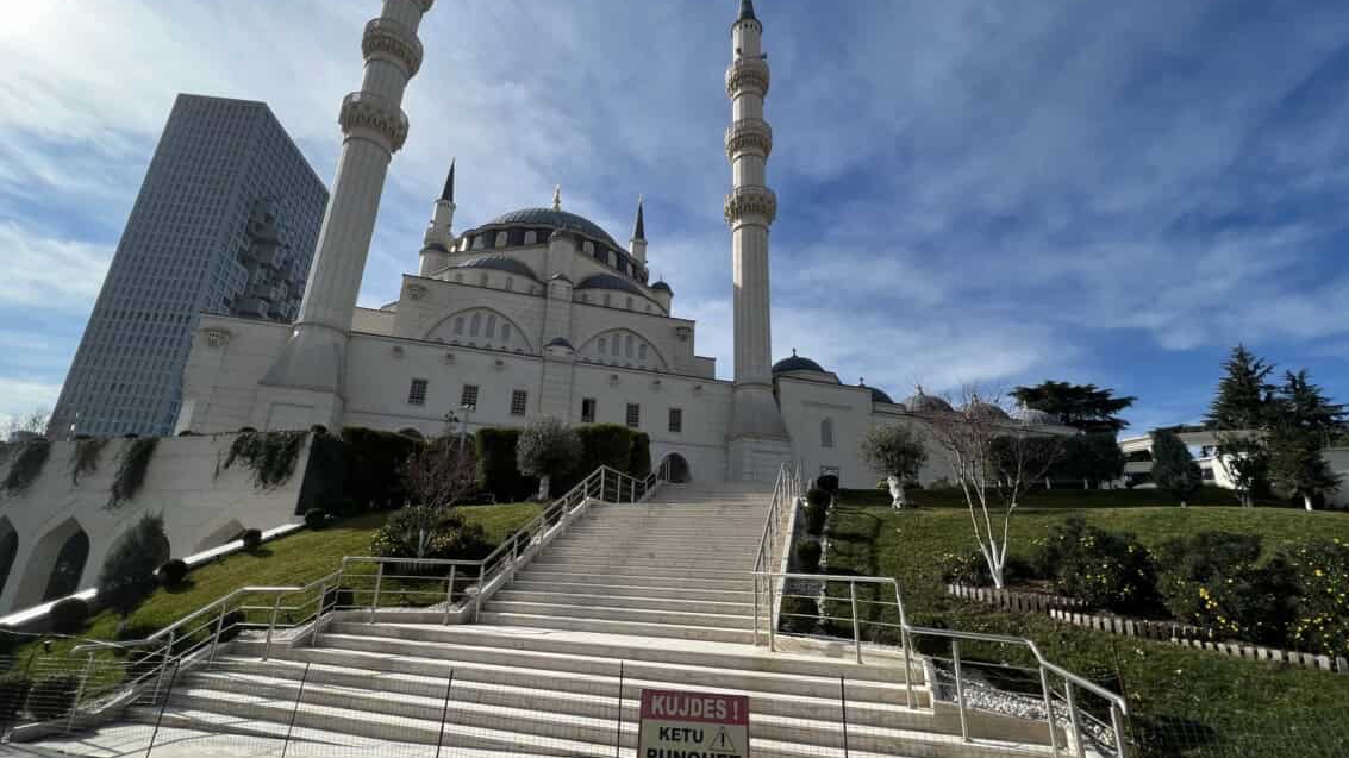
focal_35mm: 15
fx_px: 536
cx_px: 657
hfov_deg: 103.0
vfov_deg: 70.5
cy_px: 368
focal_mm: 1.6
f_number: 1.8
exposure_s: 1/1980
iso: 32
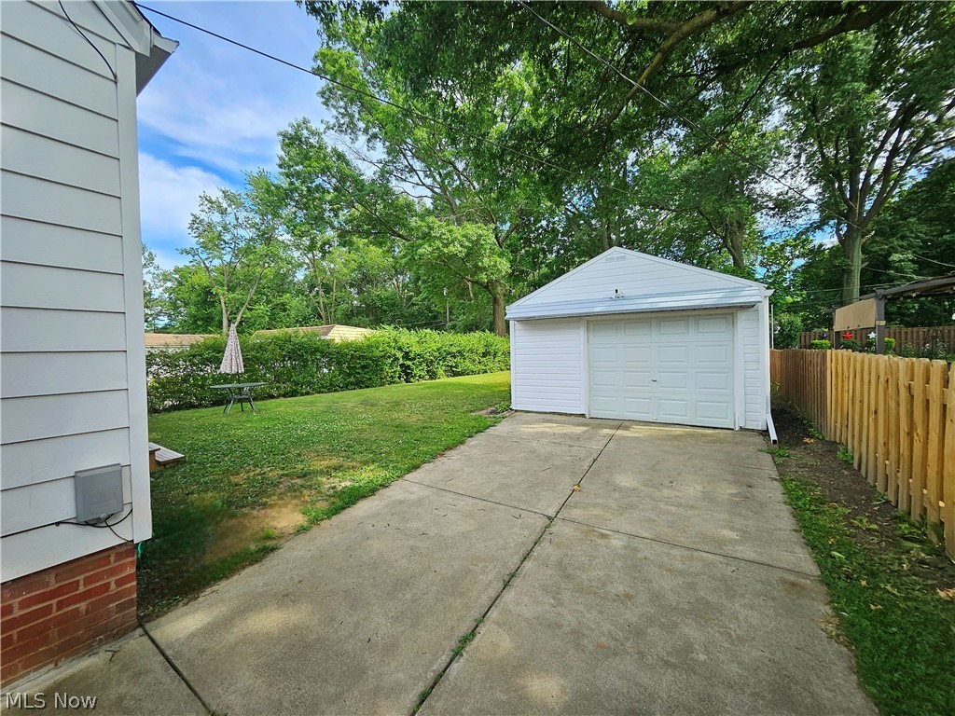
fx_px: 359
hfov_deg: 106.2
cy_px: 358
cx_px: 478
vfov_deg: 89.9
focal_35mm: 13
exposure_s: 1/370
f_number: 2.2
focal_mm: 1.74
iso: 40
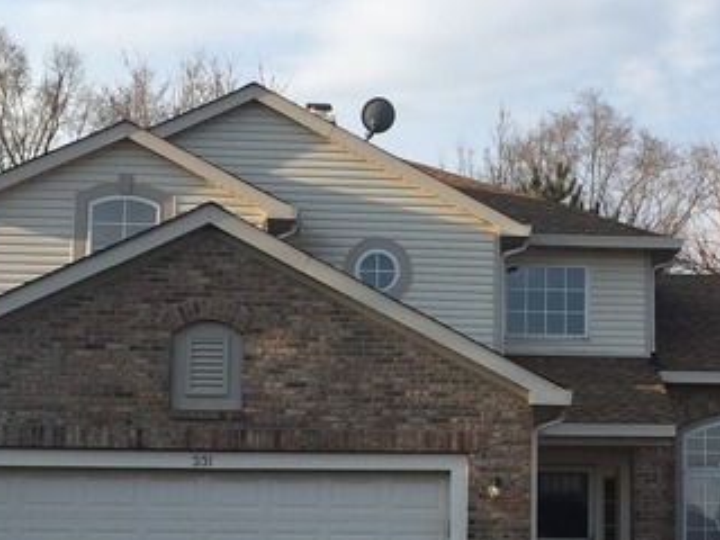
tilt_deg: +5.9
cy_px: 466
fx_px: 1206
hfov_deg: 32.8
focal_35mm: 58
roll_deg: +0.0
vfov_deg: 24.6
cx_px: 511
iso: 32
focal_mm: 4.15
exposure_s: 1/1041
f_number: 2.2
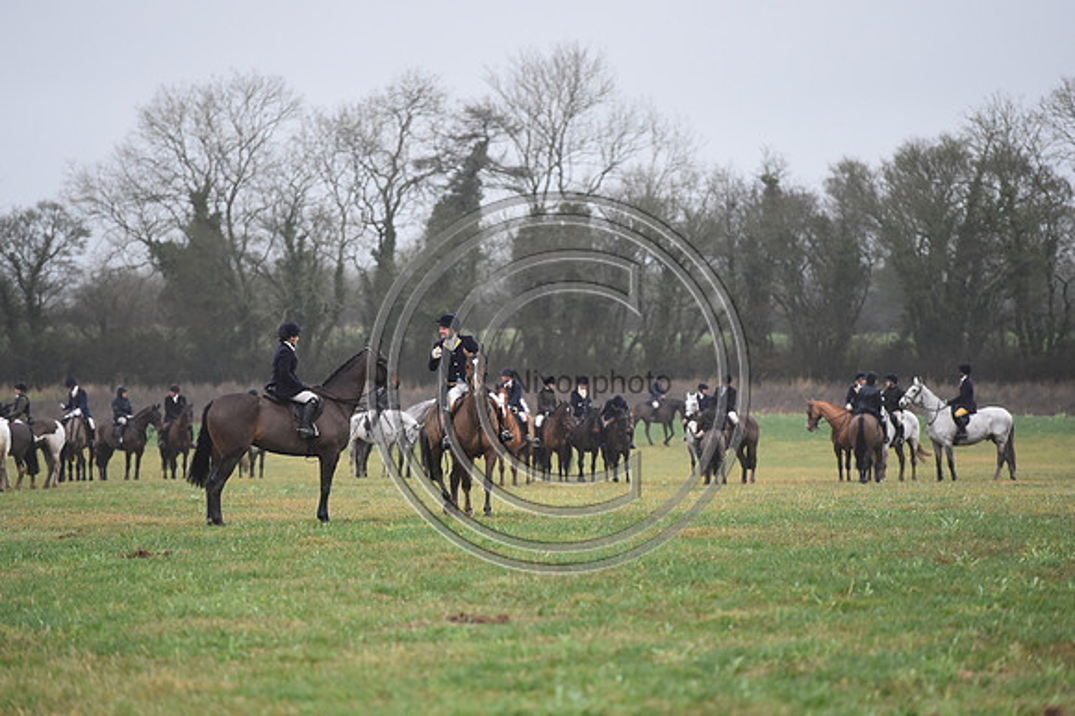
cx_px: 538
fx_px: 5969
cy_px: 358
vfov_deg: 6.9
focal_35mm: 200
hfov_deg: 10.3
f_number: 3.5
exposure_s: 1/2000
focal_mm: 200
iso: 2500
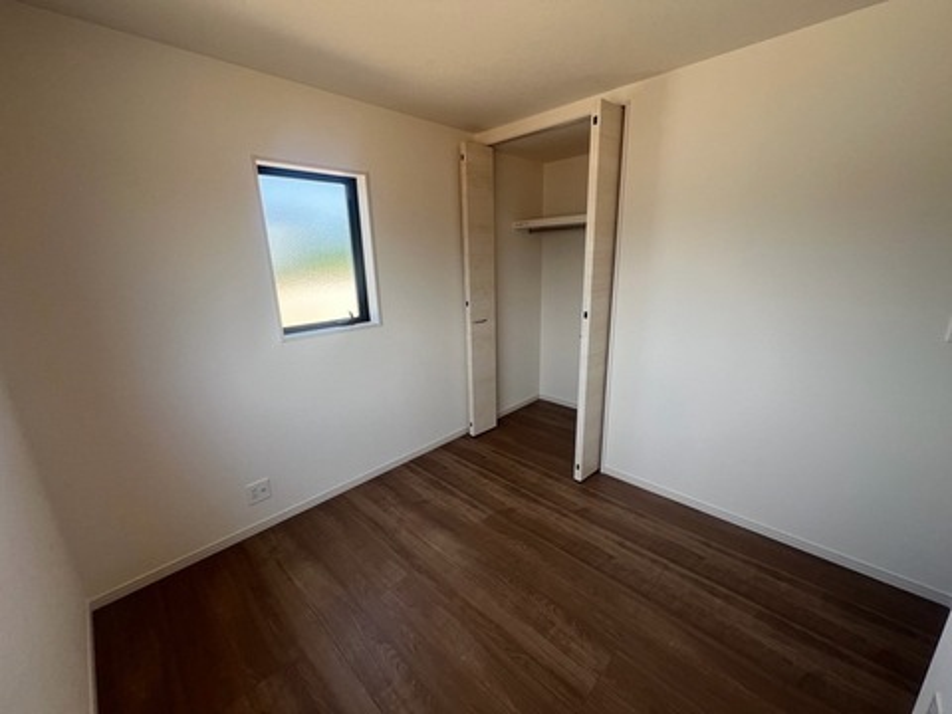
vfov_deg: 89.9
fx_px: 358
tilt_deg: -15.1
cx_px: 476
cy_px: 357
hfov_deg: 106.2
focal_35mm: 13
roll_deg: +1.0
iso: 32
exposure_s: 1/143
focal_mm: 1.57
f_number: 1.8
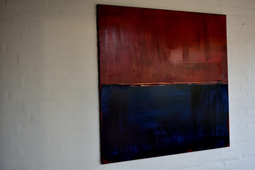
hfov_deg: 51.3
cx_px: 128
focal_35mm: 38
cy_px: 85
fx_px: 266
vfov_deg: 35.5
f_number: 4.5
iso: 400
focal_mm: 25
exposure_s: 1/80
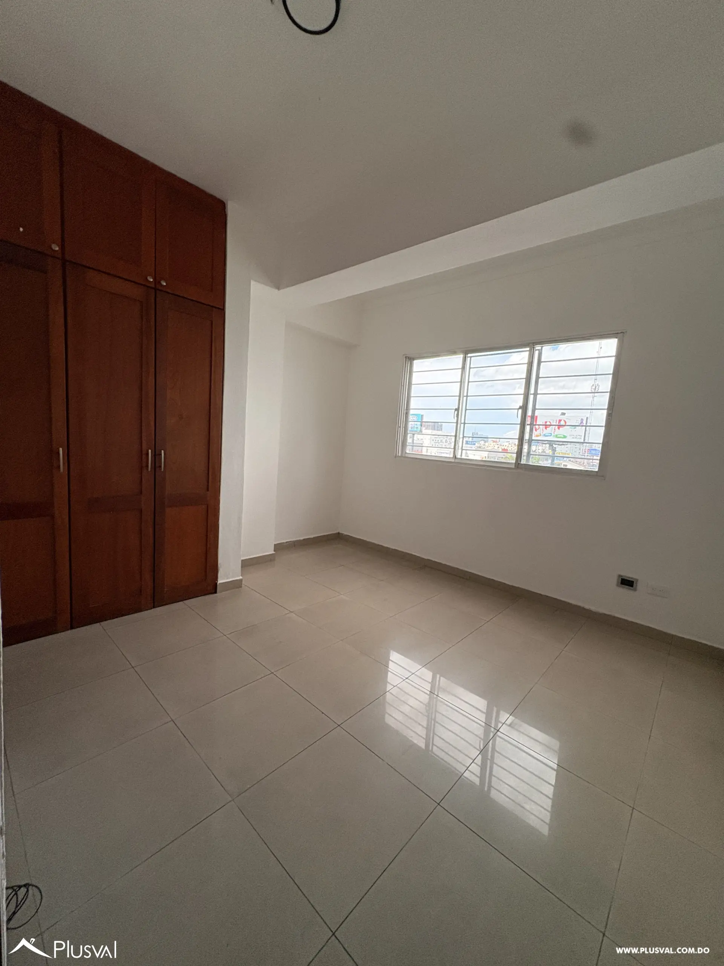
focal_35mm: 14
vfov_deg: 102.1
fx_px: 390
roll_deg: -4.0
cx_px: 362
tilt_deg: -5.9
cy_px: 483
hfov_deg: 85.7
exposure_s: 1/60
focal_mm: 2.22
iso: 250
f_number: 2.2
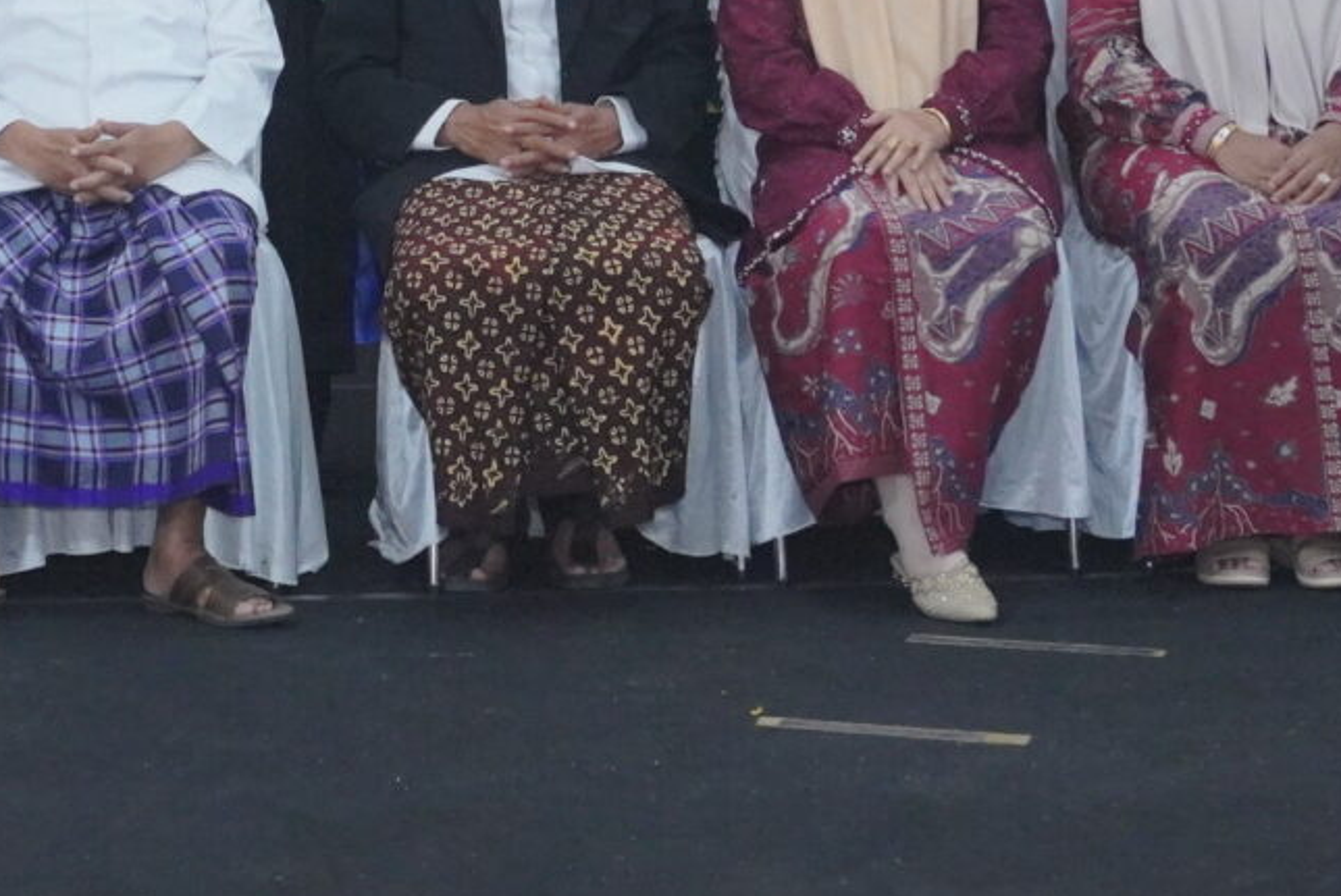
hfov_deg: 17.1
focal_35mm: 119
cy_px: -127
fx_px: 4436
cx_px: 322
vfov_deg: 11.3
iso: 1600
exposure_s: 1/125
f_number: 5.6
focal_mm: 20
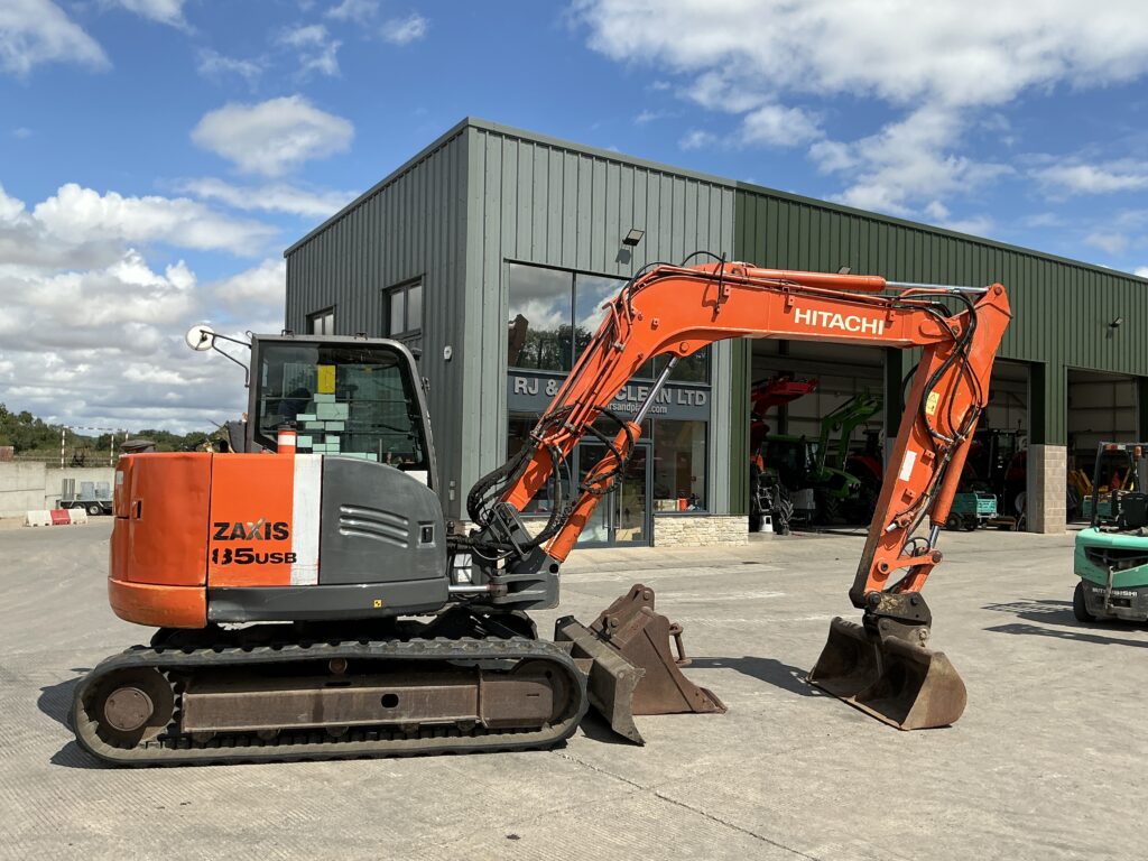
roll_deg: -1.1
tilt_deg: +3.0
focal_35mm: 28
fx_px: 929
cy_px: 430
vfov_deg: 49.7
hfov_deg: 63.4
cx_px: 574
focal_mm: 3
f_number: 1.8
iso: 25
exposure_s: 1/2141
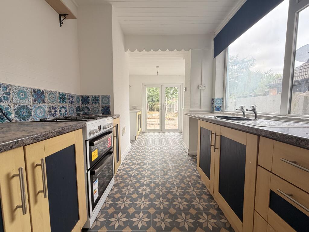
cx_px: 154
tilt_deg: -3.3
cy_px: 116
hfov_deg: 102.1
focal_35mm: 14
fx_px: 125
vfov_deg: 85.7
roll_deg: +0.9
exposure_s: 1/121
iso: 200
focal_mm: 2.22
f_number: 2.2
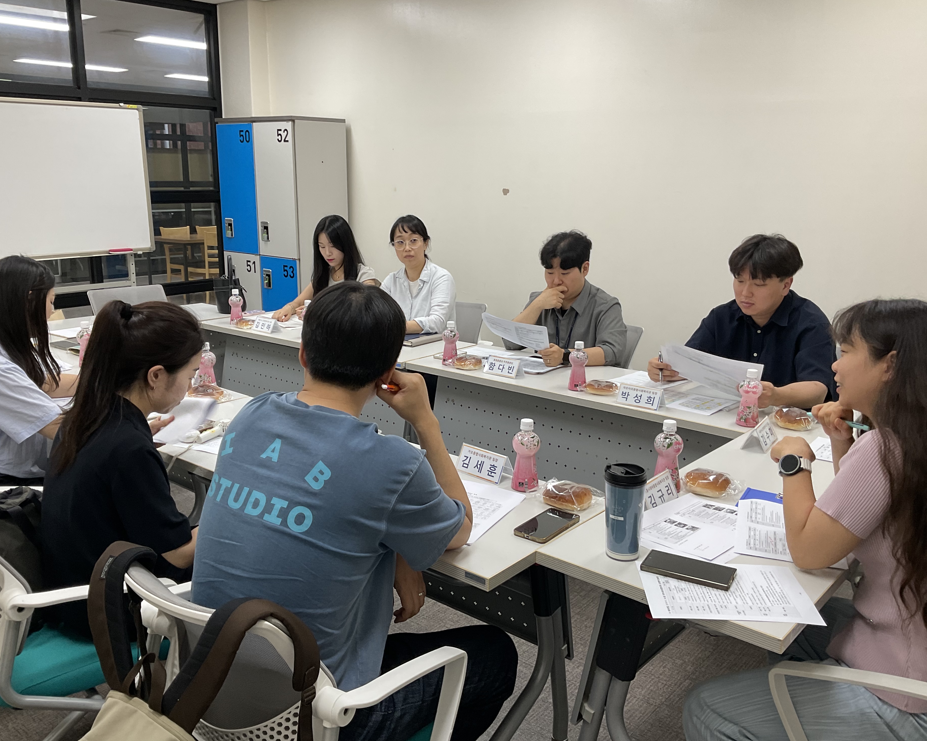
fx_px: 850
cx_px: 456
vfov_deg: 47.1
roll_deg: -0.6
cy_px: 363
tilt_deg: -13.3
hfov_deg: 57.2
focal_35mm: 31
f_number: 1.8
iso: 32
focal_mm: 3
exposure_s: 1/60
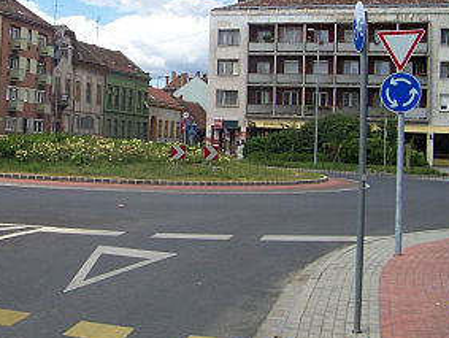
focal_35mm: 54
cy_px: 97
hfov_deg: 34.8
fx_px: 701
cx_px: 117
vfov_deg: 26.8
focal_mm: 5.6
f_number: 5.6
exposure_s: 1/350
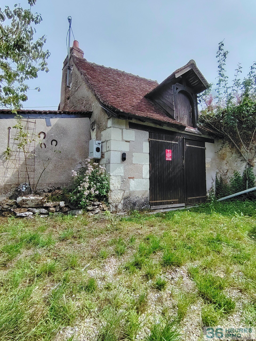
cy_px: 170
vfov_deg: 94.5
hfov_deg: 78.1
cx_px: 128
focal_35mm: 16
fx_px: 158
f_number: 2.2
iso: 100
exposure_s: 1/1320
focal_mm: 1.42
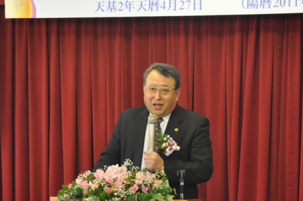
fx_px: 1554
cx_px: 133
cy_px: 133
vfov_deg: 7.4
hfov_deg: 11.1
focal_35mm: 185
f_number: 5
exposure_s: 1/60
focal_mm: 70
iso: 800
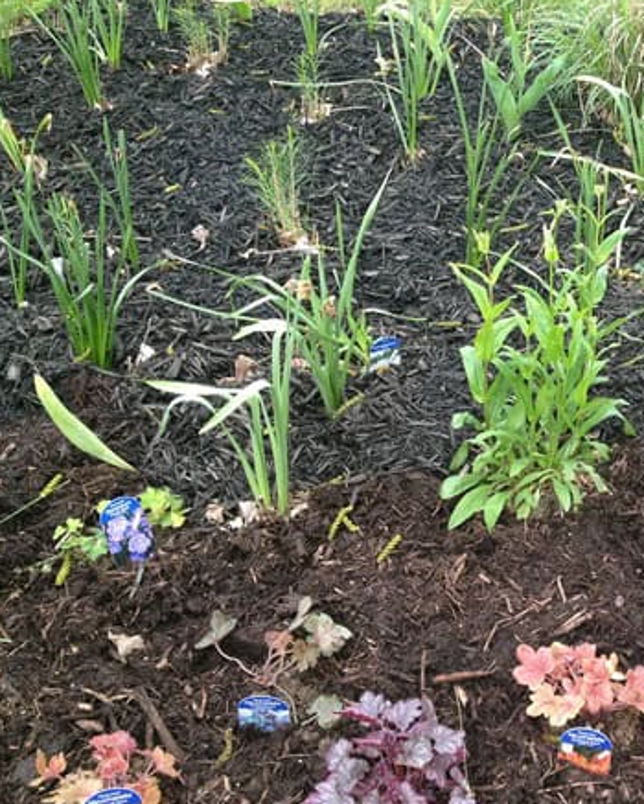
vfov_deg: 37.3
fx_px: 1190
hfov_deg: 29.0
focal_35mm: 50
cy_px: 407
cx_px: 583
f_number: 2.4
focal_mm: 4.3
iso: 80
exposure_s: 1/120
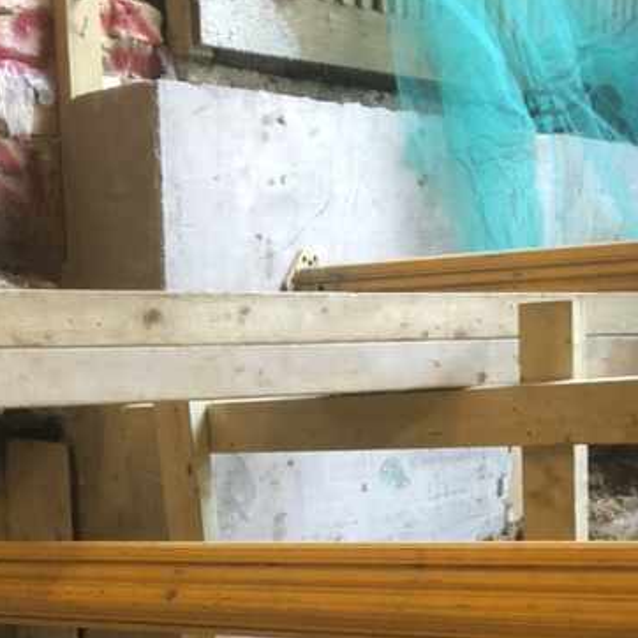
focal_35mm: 70
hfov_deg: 24.6
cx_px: 245
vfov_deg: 23.6
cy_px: 640
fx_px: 1460
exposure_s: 1/9
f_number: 1.8
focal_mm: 3.99
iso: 100
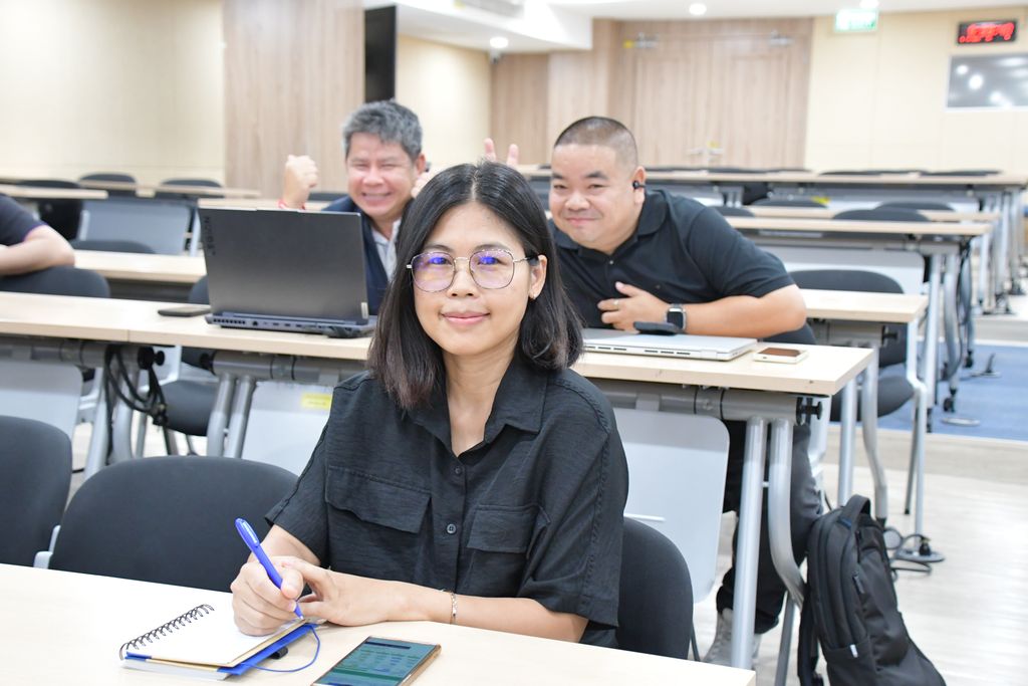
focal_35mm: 52
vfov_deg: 26.0
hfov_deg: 38.2
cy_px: 343
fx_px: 1485
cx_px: 514
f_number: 4.2
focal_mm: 35
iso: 3200
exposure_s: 1/60
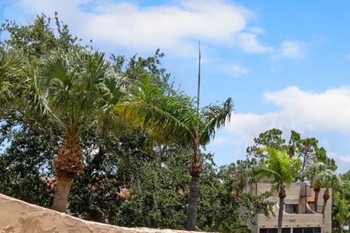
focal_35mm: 50
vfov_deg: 25.8
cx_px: 187
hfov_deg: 39.6
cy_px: 226
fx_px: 486
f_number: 8
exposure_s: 1/1250
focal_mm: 17
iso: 320
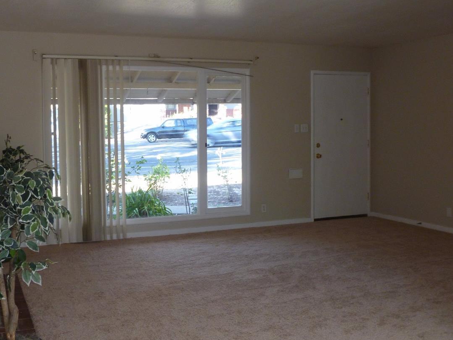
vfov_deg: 36.8
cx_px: 167
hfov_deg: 47.4
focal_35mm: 39
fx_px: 510
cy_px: 155
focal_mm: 5
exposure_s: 1/30
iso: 100
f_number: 3.3
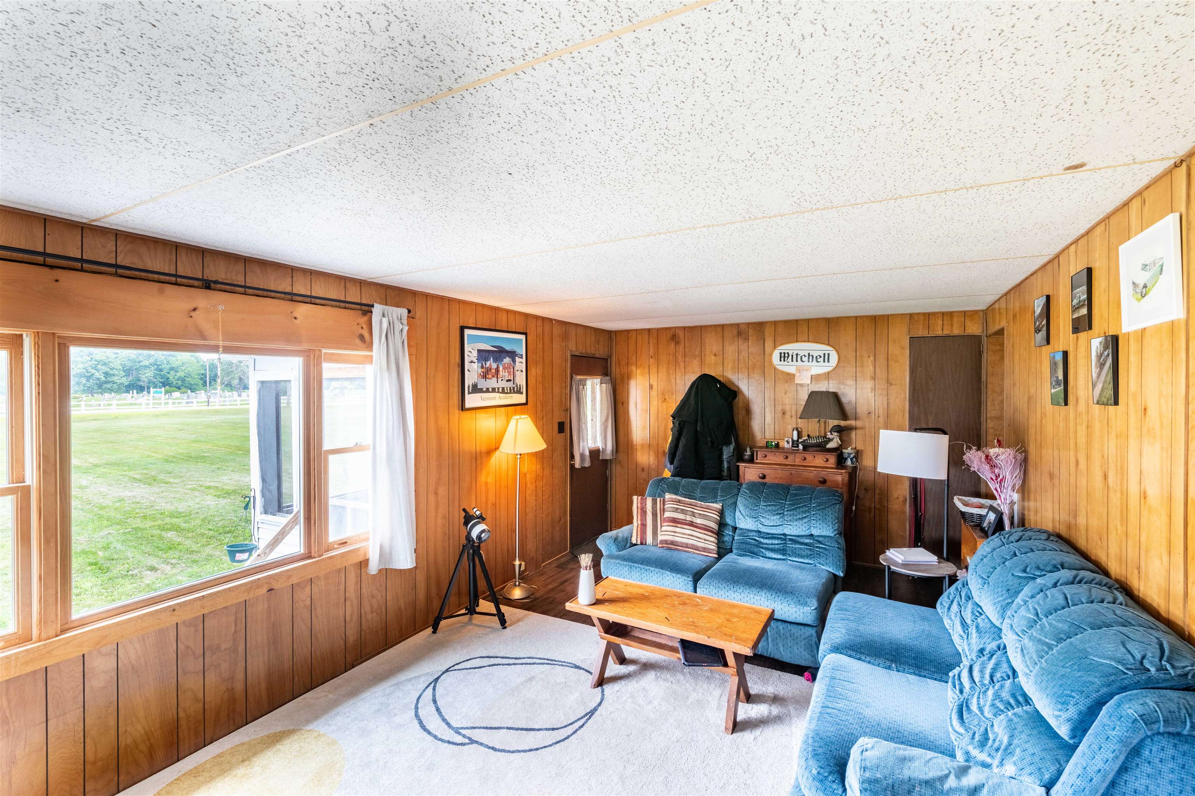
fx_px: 498
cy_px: 398
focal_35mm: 15
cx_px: 598
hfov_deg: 100.4
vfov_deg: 77.3
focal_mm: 15
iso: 400
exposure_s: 1/30
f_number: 9
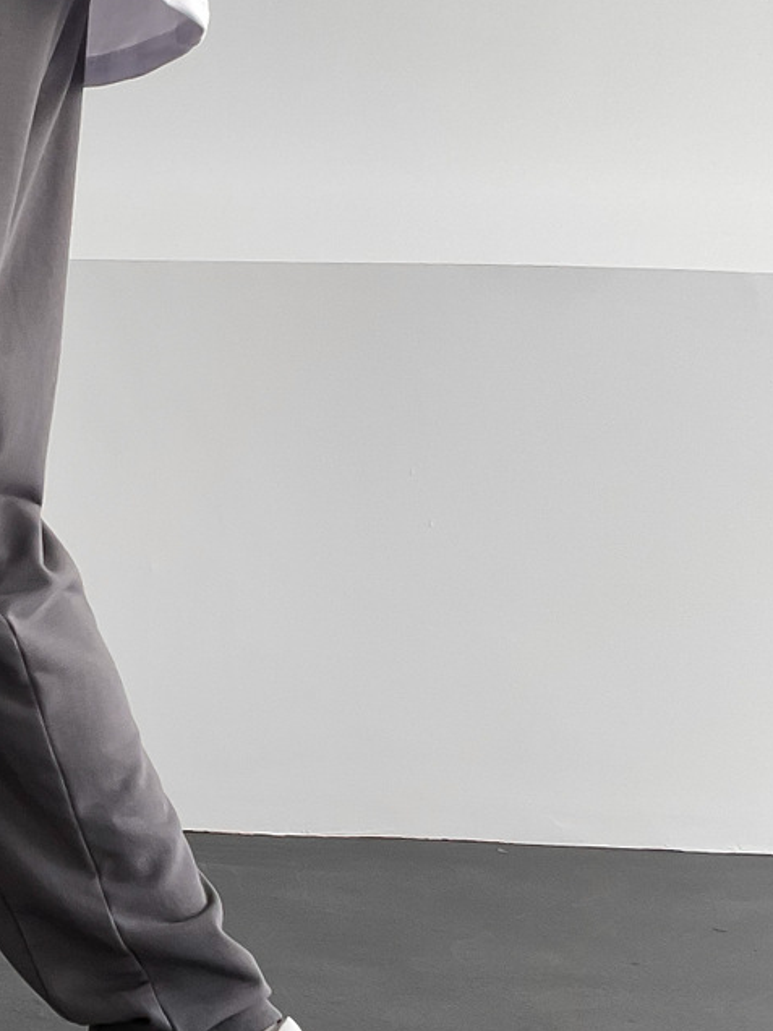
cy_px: 494
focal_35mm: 73
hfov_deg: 19.4
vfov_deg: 26.7
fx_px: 2174
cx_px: -60
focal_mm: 3
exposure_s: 1/120
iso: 50
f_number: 1.8
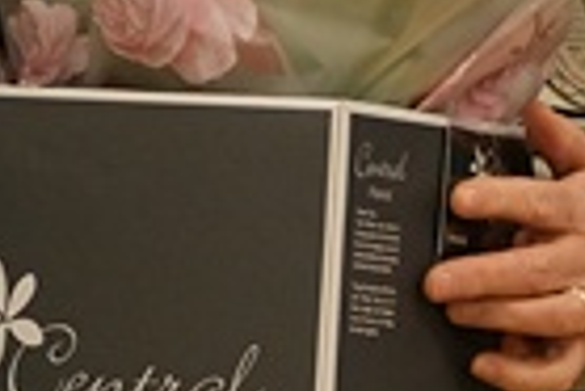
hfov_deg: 3.4
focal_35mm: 614
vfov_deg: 2.2
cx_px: 168
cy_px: -307
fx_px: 9988
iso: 1250
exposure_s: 1/200
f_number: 3.2
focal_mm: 94.5
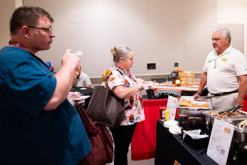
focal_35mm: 31
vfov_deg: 42.3
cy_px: 73
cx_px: 145
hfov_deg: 59.9
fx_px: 213
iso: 1250
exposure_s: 1/200
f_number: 1.8
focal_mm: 24
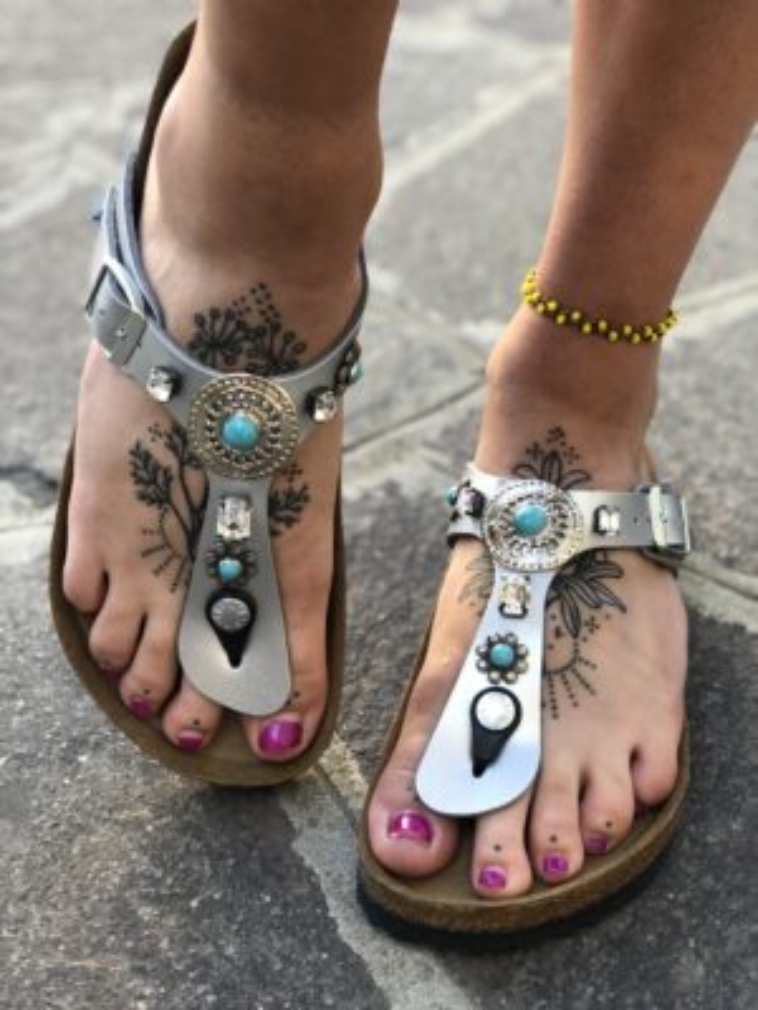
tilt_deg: -34.6
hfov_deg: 28.0
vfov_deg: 36.8
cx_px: 379
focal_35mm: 52
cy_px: 505
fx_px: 1518
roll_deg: -1.0
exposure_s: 1/60
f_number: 2.4
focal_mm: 6
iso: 25
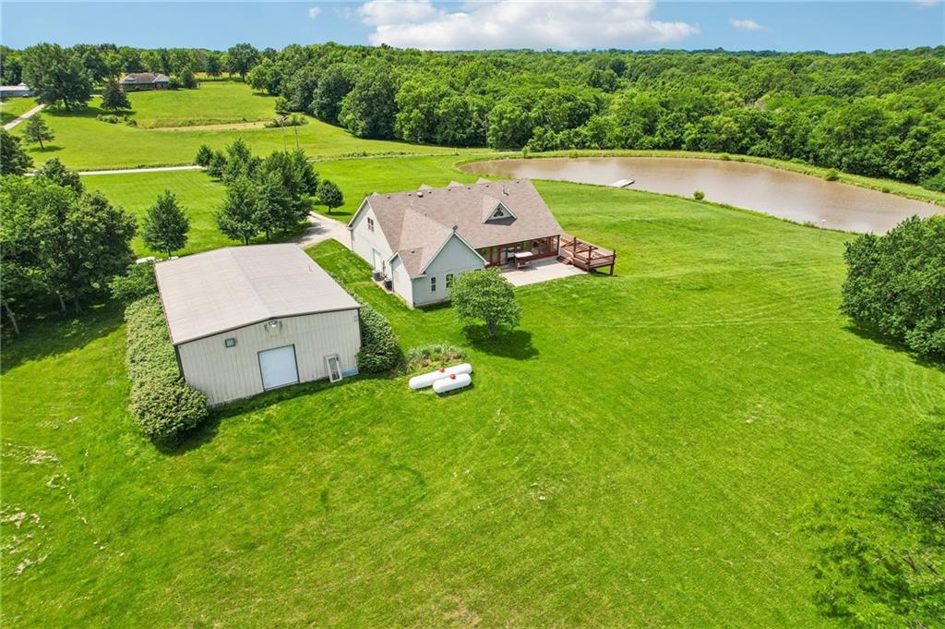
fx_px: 577
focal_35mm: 22
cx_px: 472
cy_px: 314
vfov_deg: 57.1
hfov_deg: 78.6
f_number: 2.8
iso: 150
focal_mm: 8.4
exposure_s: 1/2000
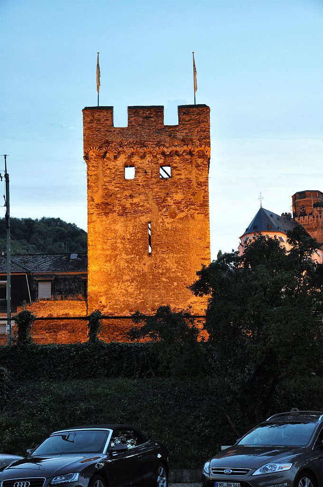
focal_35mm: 63
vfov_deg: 31.9
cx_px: 162
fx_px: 850
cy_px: 244
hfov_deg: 21.5
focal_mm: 42
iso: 1600
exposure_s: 1/10
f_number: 4.8
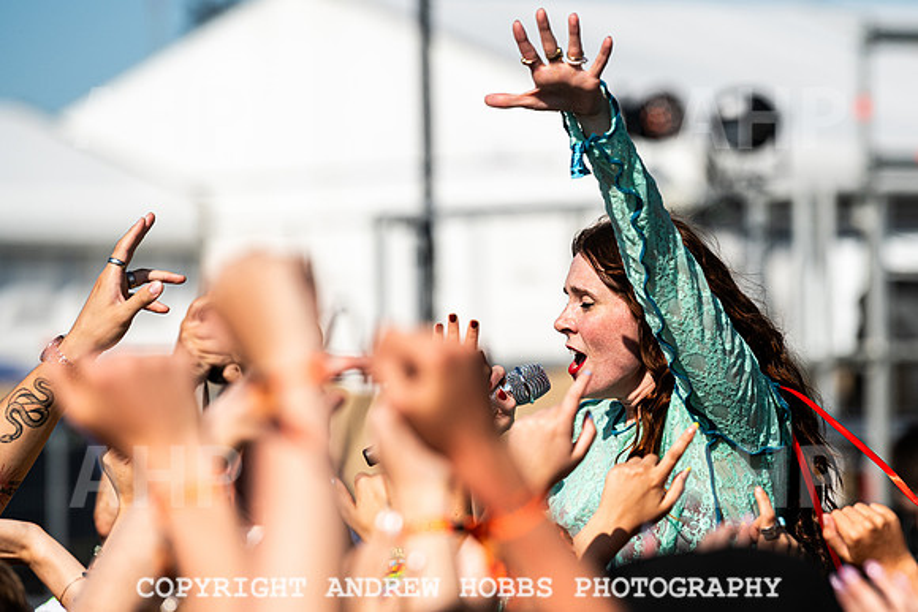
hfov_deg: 7.9
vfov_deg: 5.2
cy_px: 301
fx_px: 6681
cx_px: 601
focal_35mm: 262
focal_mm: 200
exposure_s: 1/5000
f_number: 4
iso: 200
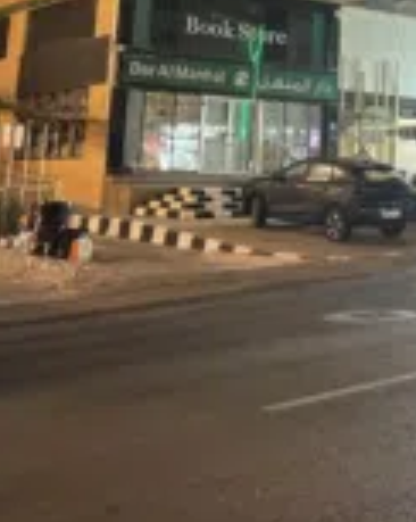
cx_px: 358
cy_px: -85
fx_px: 987
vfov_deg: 26.7
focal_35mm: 64
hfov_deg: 23.3
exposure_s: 1/33
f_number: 1.6
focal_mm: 5.1
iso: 400
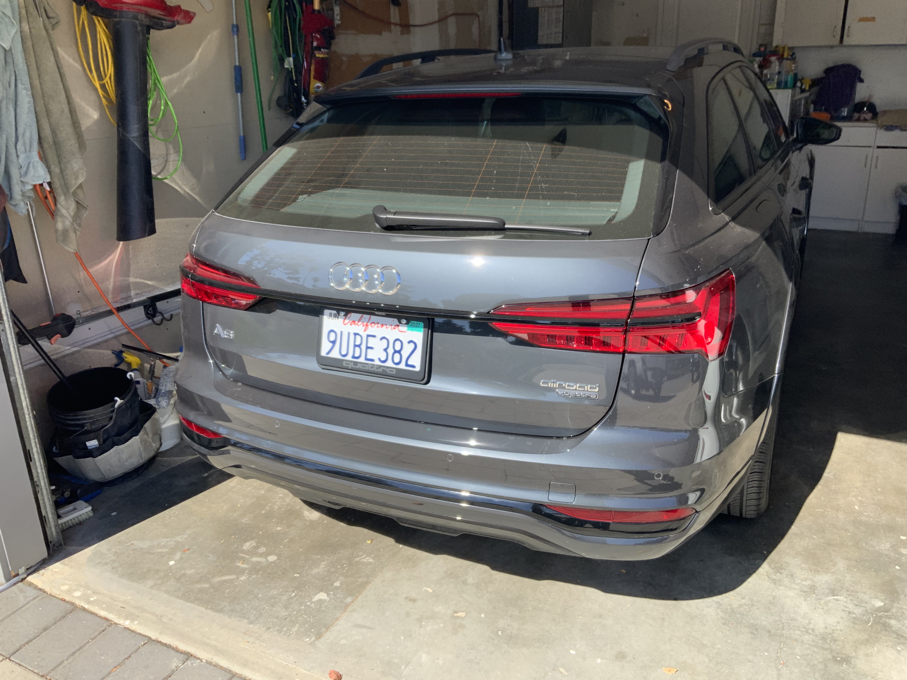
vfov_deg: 48.2
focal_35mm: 29
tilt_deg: -16.7
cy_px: 340
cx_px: 454
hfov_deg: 61.7
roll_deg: +1.4
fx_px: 760
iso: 16
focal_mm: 3
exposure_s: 1/534
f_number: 1.8
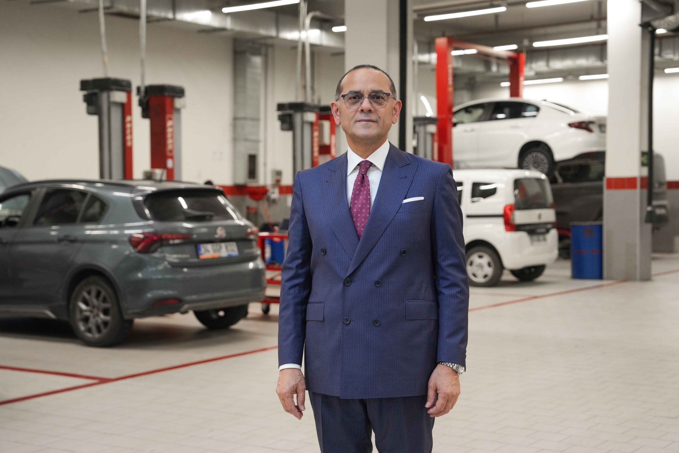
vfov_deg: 24.2
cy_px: 226
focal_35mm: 56
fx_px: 1056
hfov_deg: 35.6
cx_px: 340
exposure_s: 1/200
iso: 2000
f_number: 4
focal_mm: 56
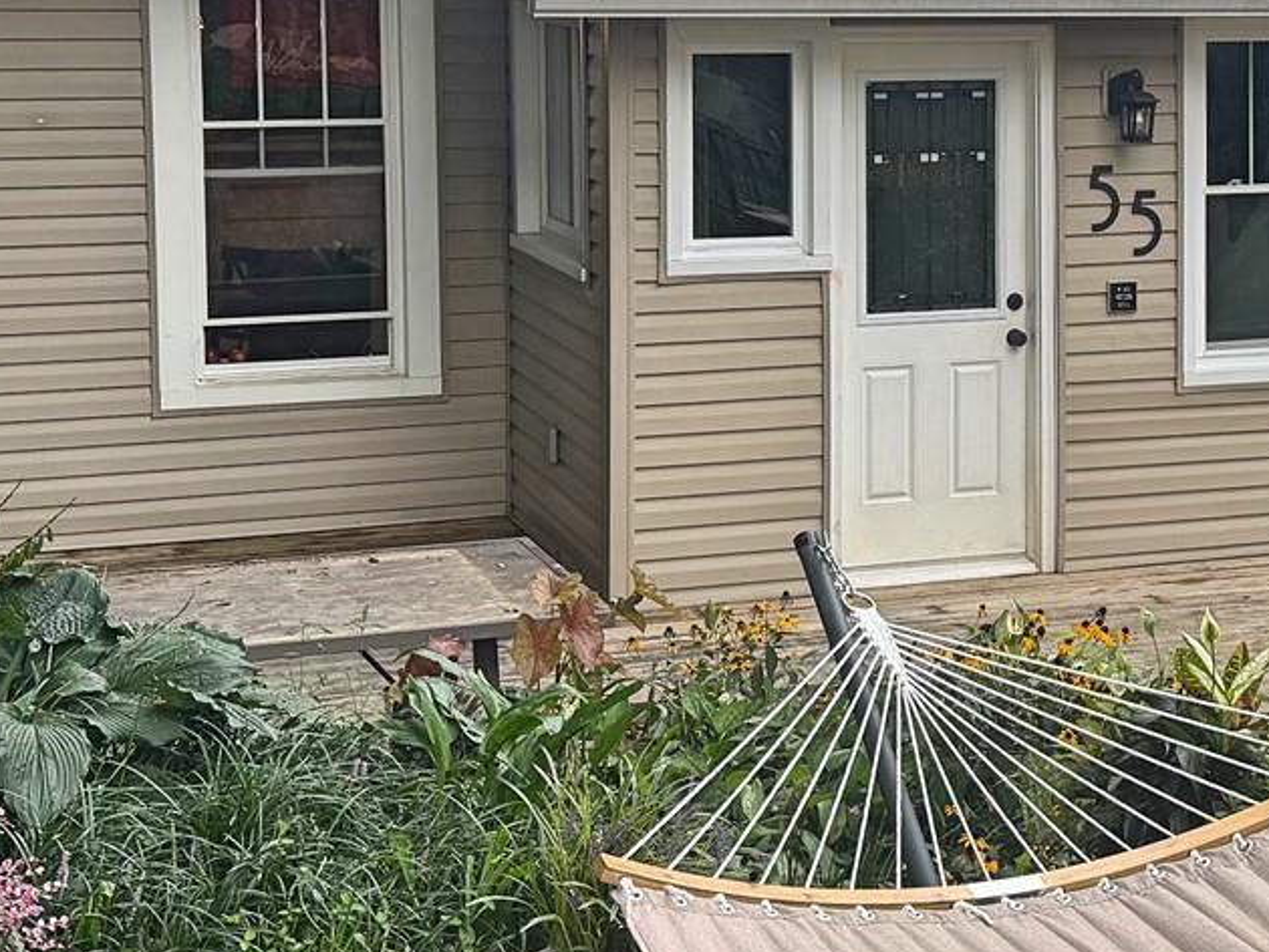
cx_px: 1041
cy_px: 240
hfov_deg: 24.6
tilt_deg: -6.6
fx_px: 2861
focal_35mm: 78
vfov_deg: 18.8
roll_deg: -0.2
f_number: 1.78
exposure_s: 1/245
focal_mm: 6.76
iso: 64
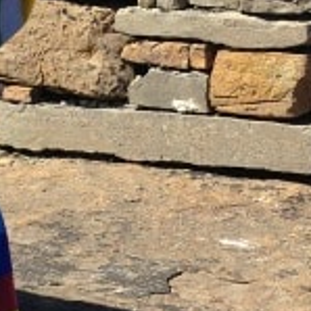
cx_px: -10
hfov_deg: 11.0
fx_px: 1596
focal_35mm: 157
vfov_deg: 11.1
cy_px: 225
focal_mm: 4.12
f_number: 2.4
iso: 50
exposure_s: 1/1355
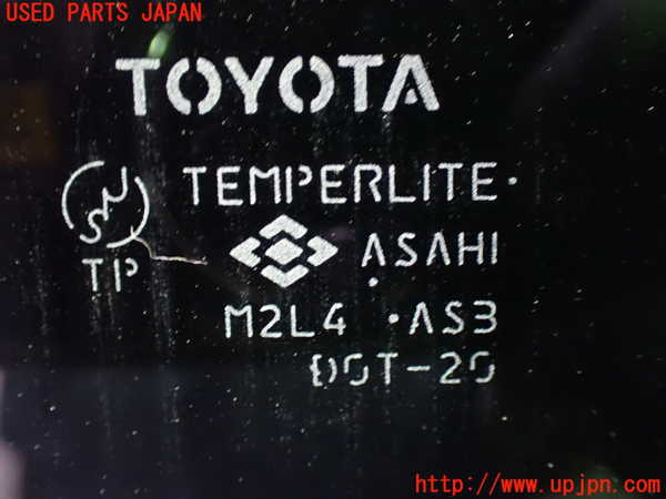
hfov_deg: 49.0
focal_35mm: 38
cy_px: 250
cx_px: 333
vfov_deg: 37.7
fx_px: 731
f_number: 2.7
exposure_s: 1/8
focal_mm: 6.83
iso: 1600
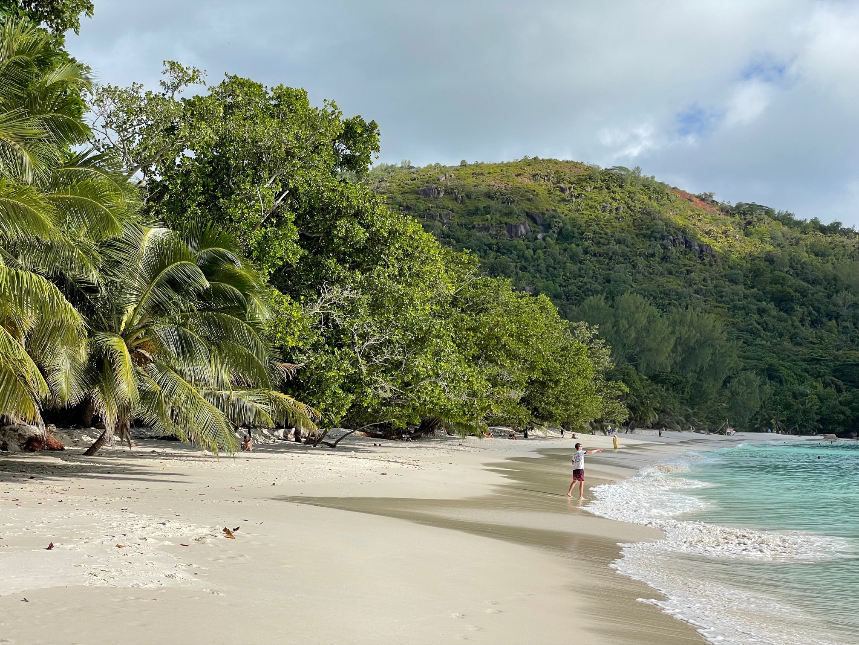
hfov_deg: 36.8
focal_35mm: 52
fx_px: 1290
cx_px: 430
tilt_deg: +5.6
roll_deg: +0.0
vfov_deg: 28.0
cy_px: 322
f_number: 2
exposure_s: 1/2179
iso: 25
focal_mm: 6
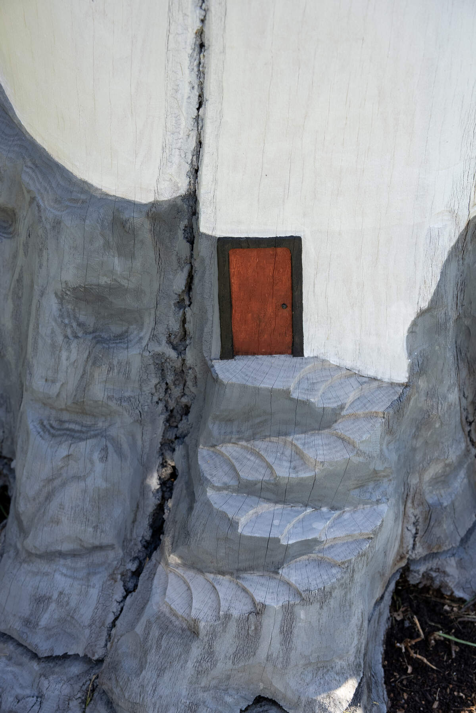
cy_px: 356
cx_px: 238
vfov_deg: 43.6
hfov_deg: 29.9
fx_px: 891
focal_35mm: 45
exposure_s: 1/250
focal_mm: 45
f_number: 4.5
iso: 100
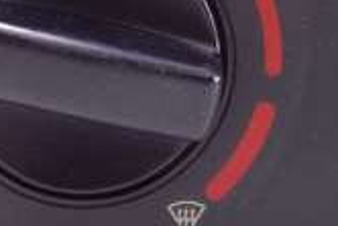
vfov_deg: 9.9
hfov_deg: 14.8
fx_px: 1297
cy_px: 66
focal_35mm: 138
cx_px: 77
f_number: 1.8
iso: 125
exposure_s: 1/80
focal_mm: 10.4
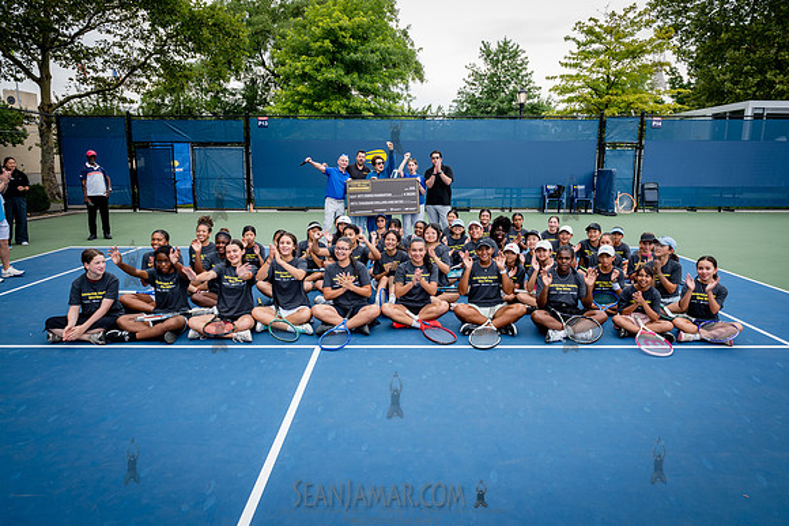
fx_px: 526
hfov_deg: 73.7
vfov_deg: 53.2
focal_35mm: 24
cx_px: 394
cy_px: 263
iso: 200
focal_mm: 24
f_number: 7.1
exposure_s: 1/60
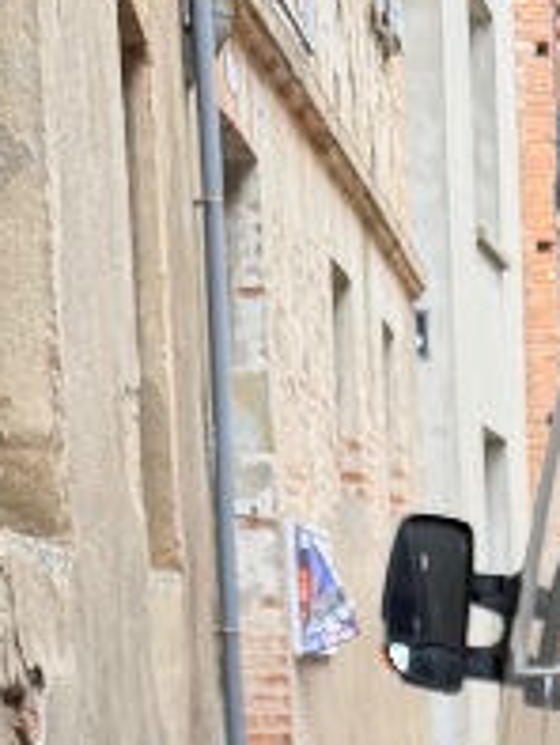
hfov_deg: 9.8
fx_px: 3146
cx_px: 897
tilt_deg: -16.1
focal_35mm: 146
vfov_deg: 11.6
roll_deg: -0.6
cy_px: 1672
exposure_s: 1/121
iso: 100
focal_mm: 6.76
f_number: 1.78
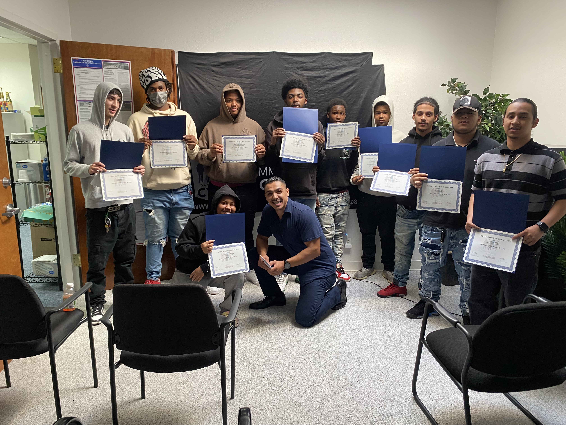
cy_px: 212
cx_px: 283
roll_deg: -1.0
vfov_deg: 53.1
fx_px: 425
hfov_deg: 67.3
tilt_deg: -12.6
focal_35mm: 26
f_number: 1.8
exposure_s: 1/60
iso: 200
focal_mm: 4.25
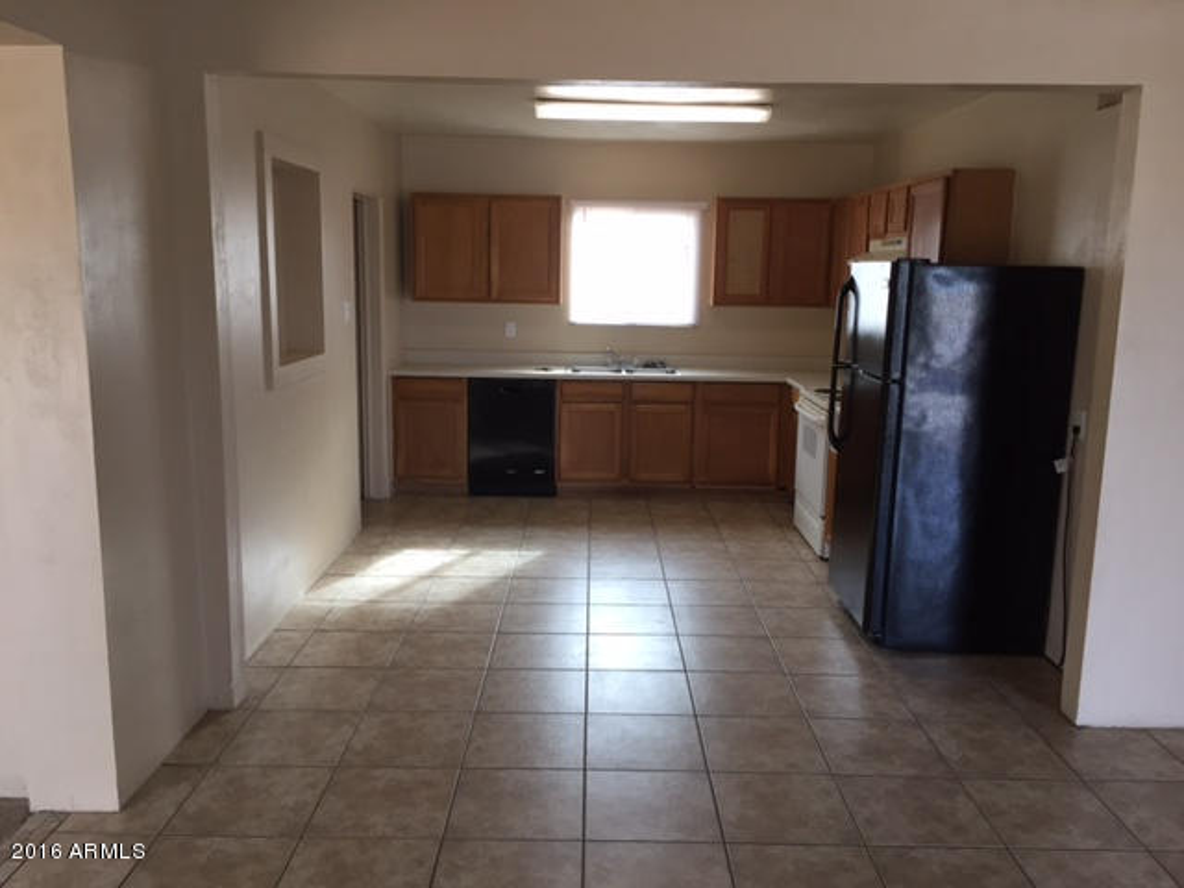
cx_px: 592
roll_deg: -1.9
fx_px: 992
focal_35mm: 29
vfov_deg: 48.2
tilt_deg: -9.9
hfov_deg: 61.7
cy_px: 444
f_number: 2.2
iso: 32
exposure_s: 1/30
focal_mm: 4.15
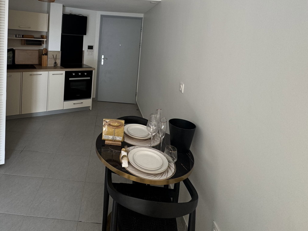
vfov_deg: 57.4
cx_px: 103
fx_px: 196
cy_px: 53
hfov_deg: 74.1
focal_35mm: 22
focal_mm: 2.22
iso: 125
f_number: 2.2
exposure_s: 1/99
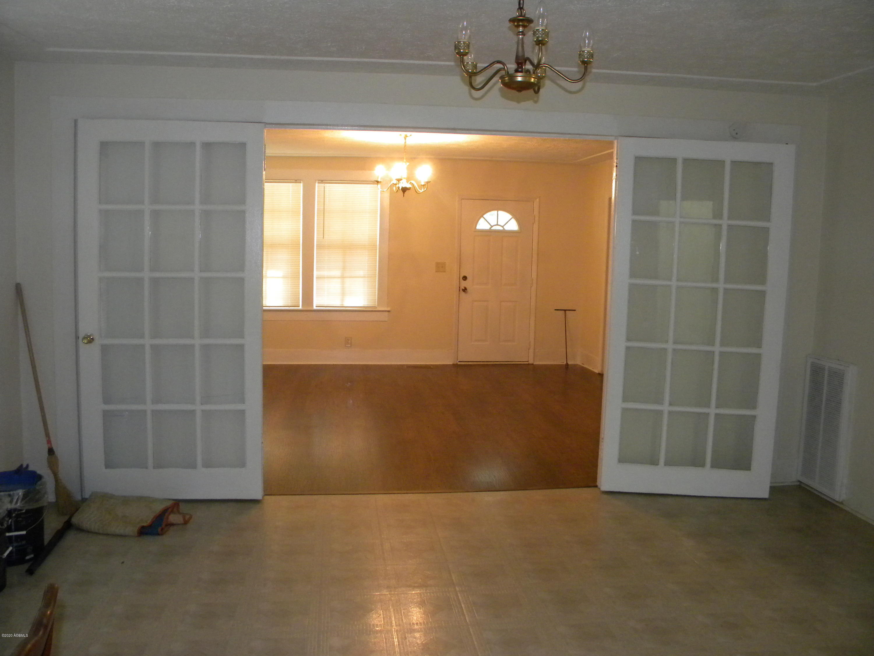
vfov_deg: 49.7
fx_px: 707
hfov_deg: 63.4
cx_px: 437
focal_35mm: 28
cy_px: 328
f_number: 3.5
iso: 400
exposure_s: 1/26
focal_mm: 5
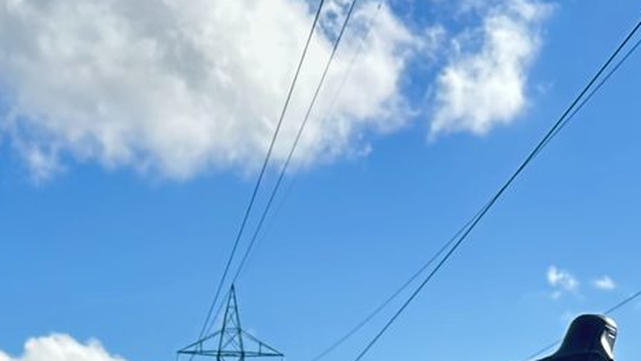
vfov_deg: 10.0
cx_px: 155
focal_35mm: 112
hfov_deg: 19.0
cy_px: 740
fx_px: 1904
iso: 80
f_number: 1.78
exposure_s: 1/1949
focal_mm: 6.86
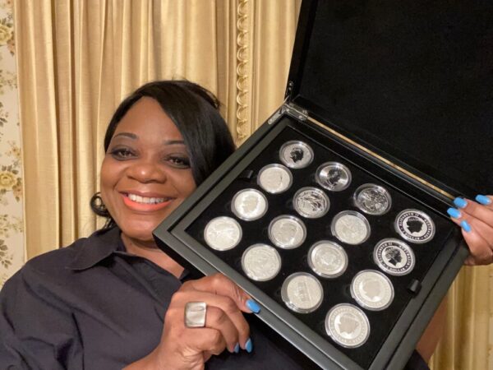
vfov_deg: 46.8
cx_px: 246
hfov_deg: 60.0
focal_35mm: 30
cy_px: 185
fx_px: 427
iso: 500
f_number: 2.2
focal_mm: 2.71
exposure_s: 1/30
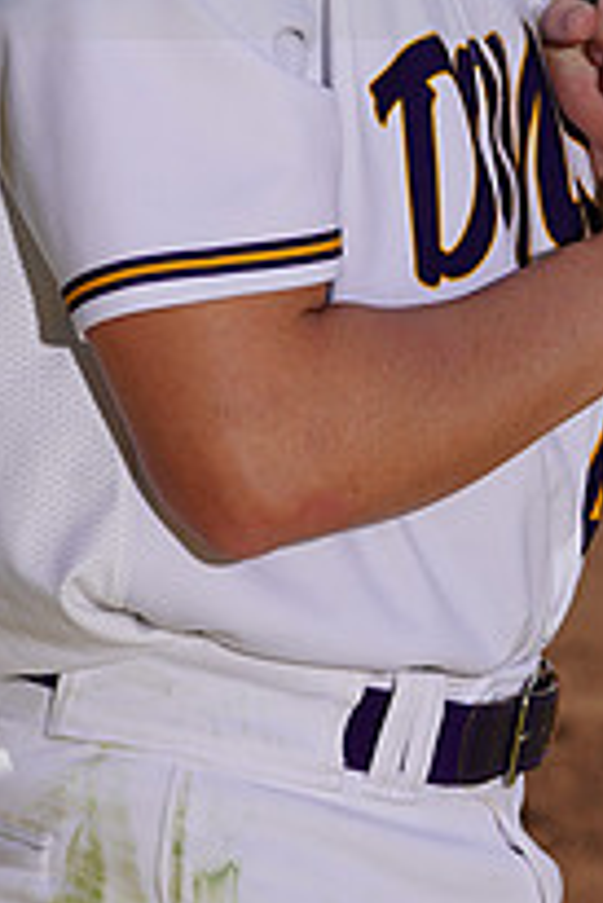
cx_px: 425
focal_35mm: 565
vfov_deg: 3.6
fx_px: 14171
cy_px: -101
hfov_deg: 2.4
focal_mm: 200
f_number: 10
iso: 100
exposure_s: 1/250
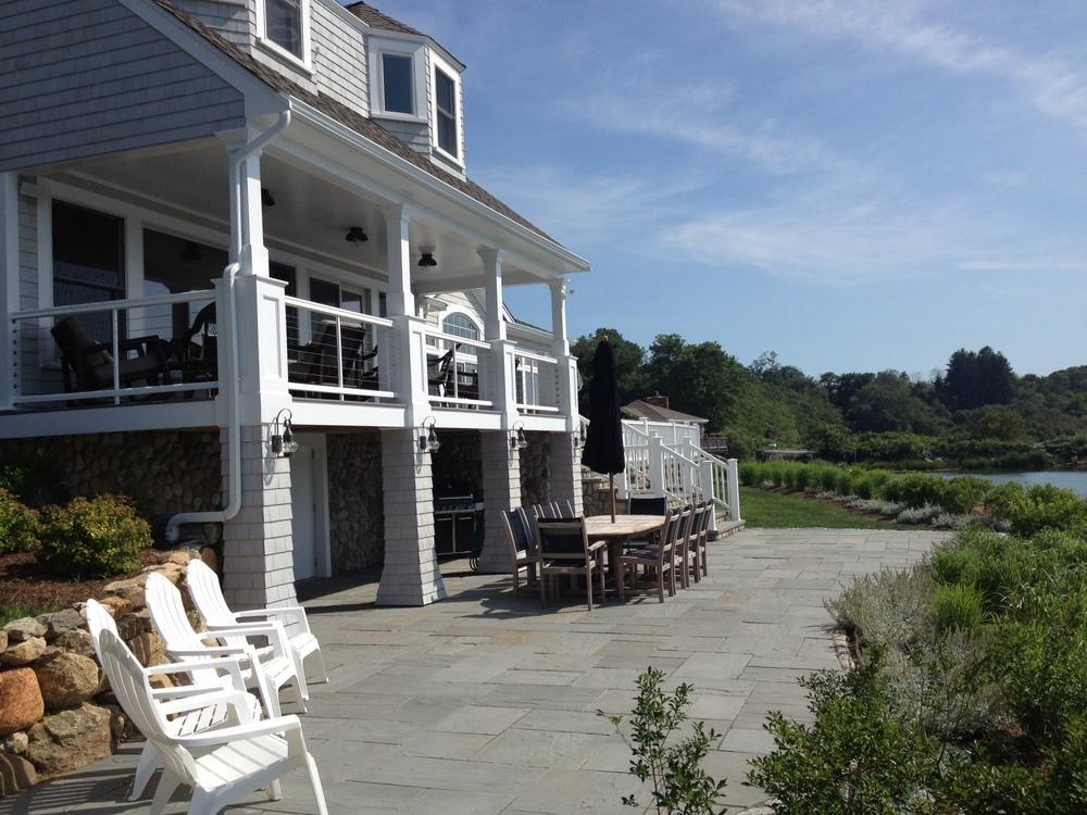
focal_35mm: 35
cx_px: 544
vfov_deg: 40.7
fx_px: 1099
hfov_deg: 52.6
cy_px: 408
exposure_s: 1/2404
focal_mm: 4.28
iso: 64
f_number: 2.4
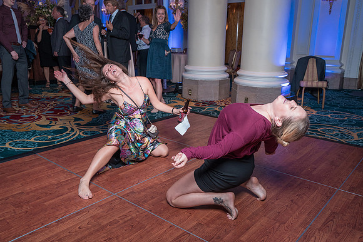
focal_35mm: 30
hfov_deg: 62.2
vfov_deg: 43.9
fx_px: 301
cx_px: 182
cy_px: 121
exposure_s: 1/200
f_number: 5.6
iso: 2000
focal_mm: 29
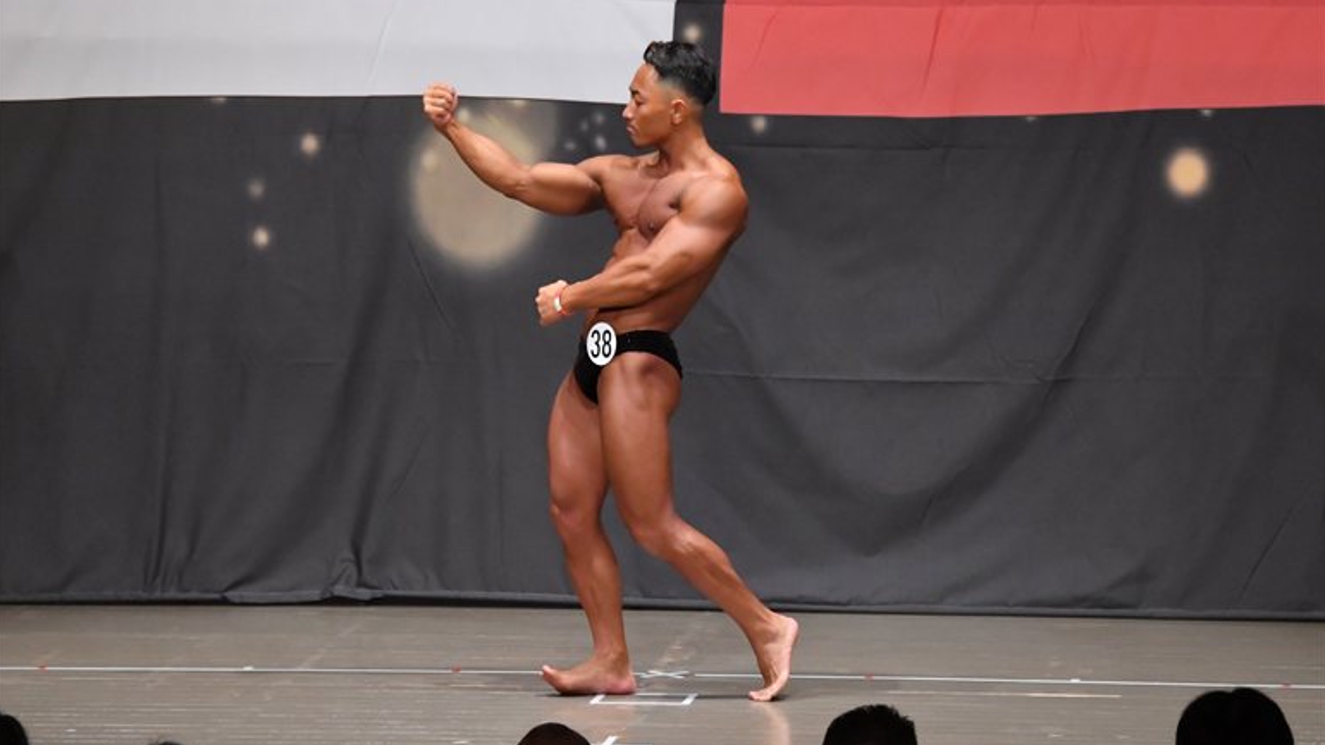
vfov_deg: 5.7
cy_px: 373
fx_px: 7483
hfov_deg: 10.1
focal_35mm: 213
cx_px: 660
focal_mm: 135
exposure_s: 1/400
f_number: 5.6
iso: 6400
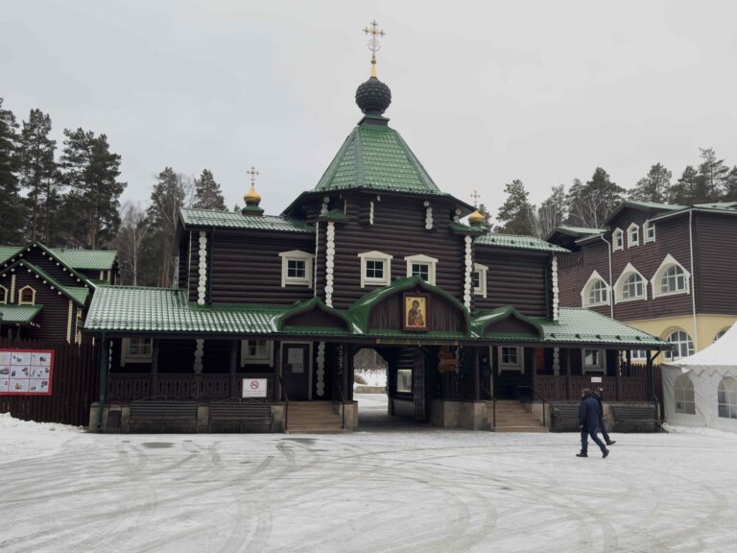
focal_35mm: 35
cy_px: 276
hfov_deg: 52.6
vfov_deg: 40.7
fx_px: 745
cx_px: 368
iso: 80
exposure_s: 1/235
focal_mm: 6.76
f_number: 1.78
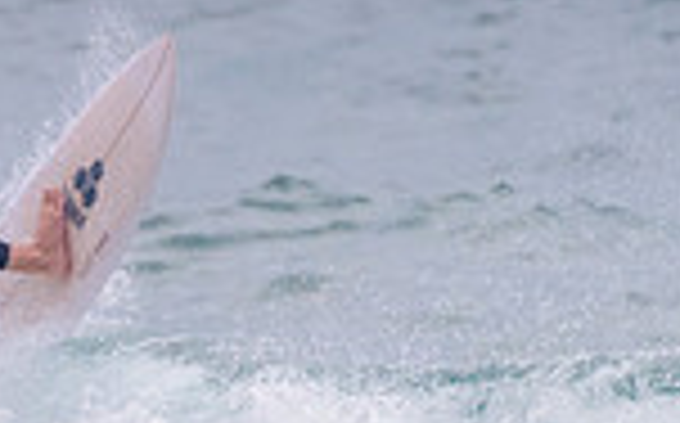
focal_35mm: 2413
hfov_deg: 0.9
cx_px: -62
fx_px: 44668
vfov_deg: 0.5
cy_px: 368
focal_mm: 500
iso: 720
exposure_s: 1/2000
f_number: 5.6
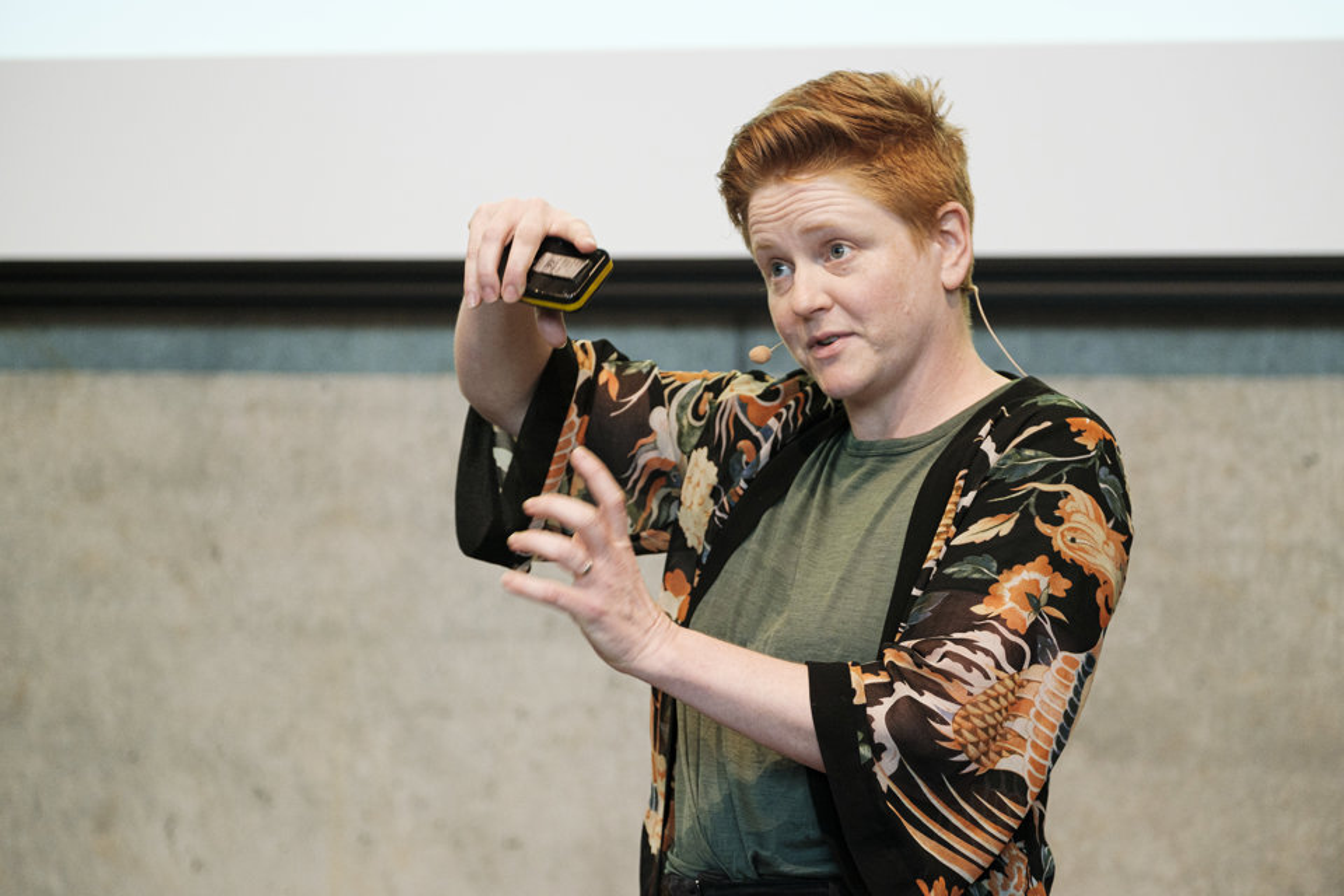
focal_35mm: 126
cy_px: 448
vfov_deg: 10.9
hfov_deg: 16.3
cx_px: 672
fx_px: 4704
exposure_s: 1/160
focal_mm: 83.8
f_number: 2.8
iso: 2000
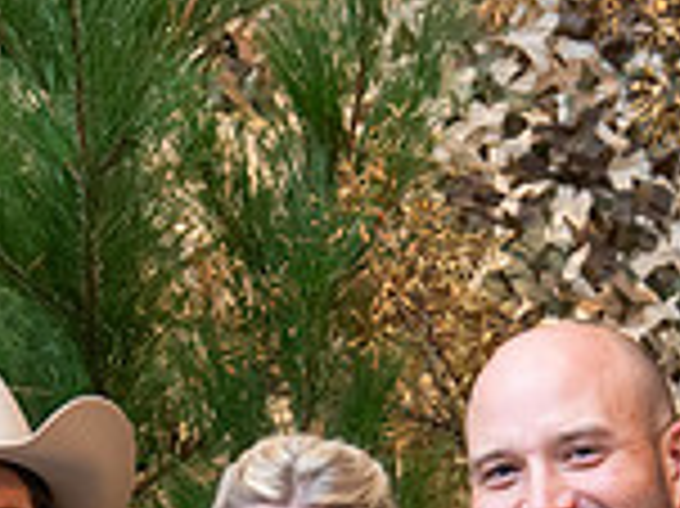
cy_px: 816
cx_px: 99
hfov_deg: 11.6
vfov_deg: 8.5
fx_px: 3317
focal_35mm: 169
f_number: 5.6
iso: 3200
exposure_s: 1/100
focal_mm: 45
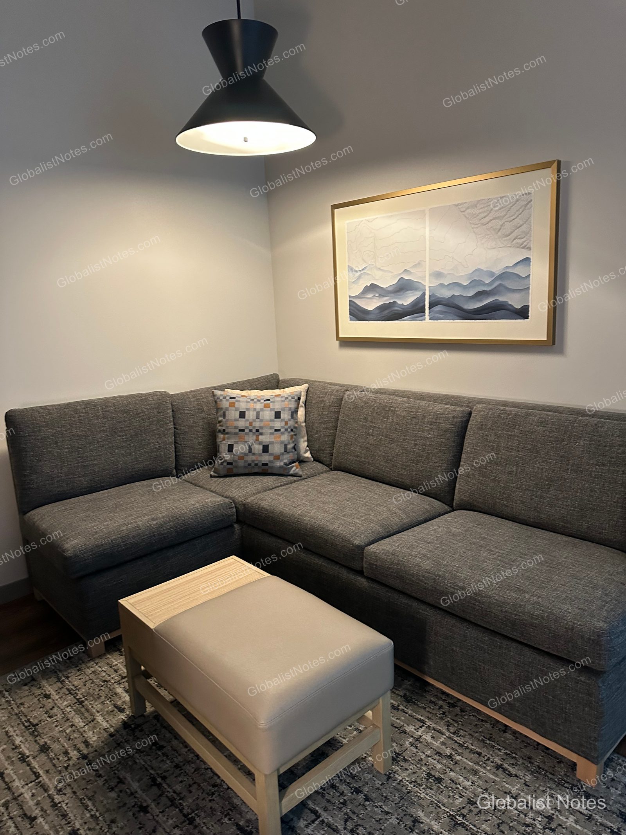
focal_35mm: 24
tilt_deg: -9.8
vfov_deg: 71.6
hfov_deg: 56.8
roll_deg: +2.0
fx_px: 579
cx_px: 313
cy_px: 418
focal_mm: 6.86
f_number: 1.78
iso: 500
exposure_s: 1/60
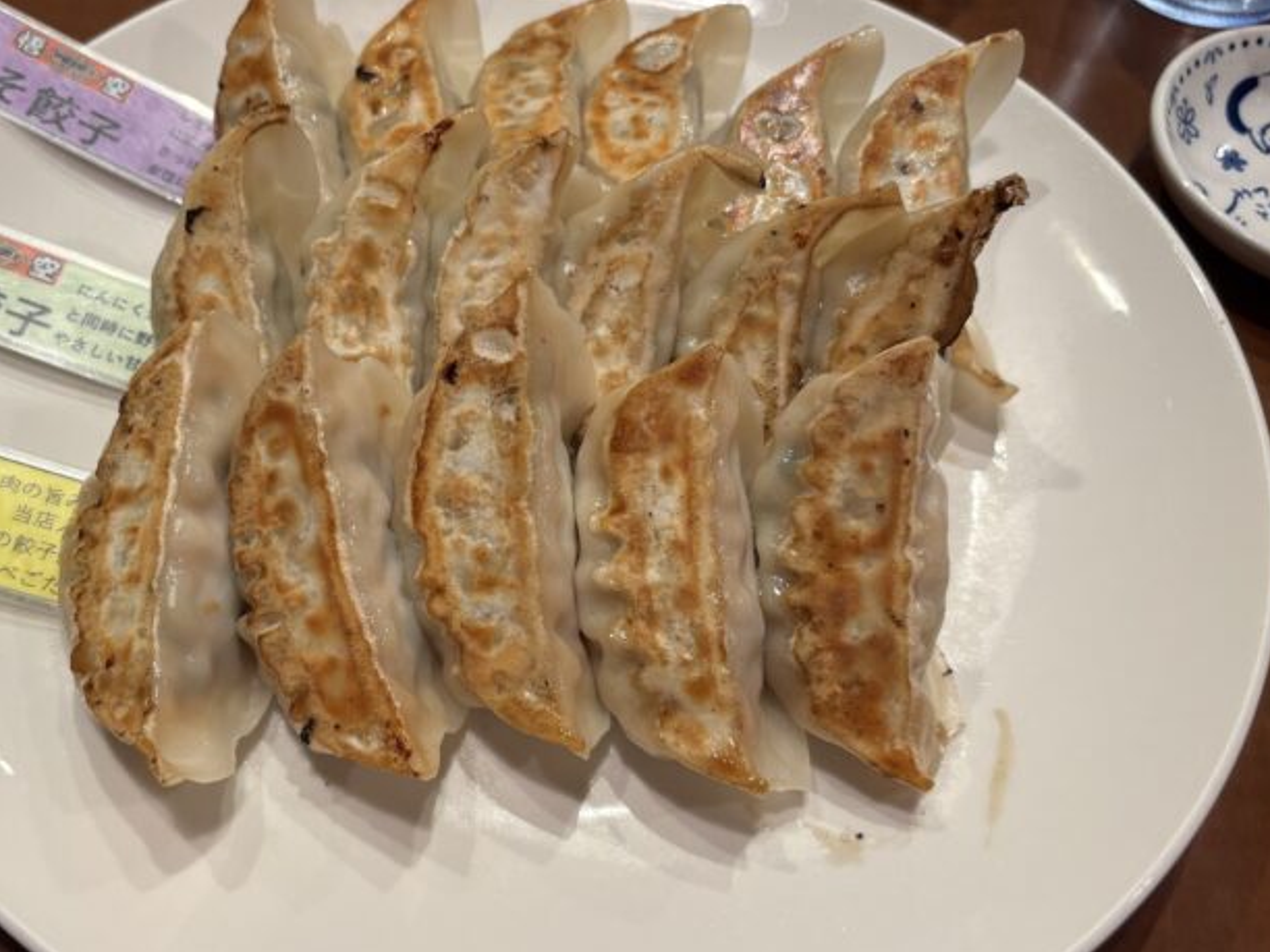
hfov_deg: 53.5
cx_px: 494
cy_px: 521
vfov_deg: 41.8
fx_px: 1247
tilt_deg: -58.5
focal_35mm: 34
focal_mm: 5.96
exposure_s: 1/100
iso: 125
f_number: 1.6
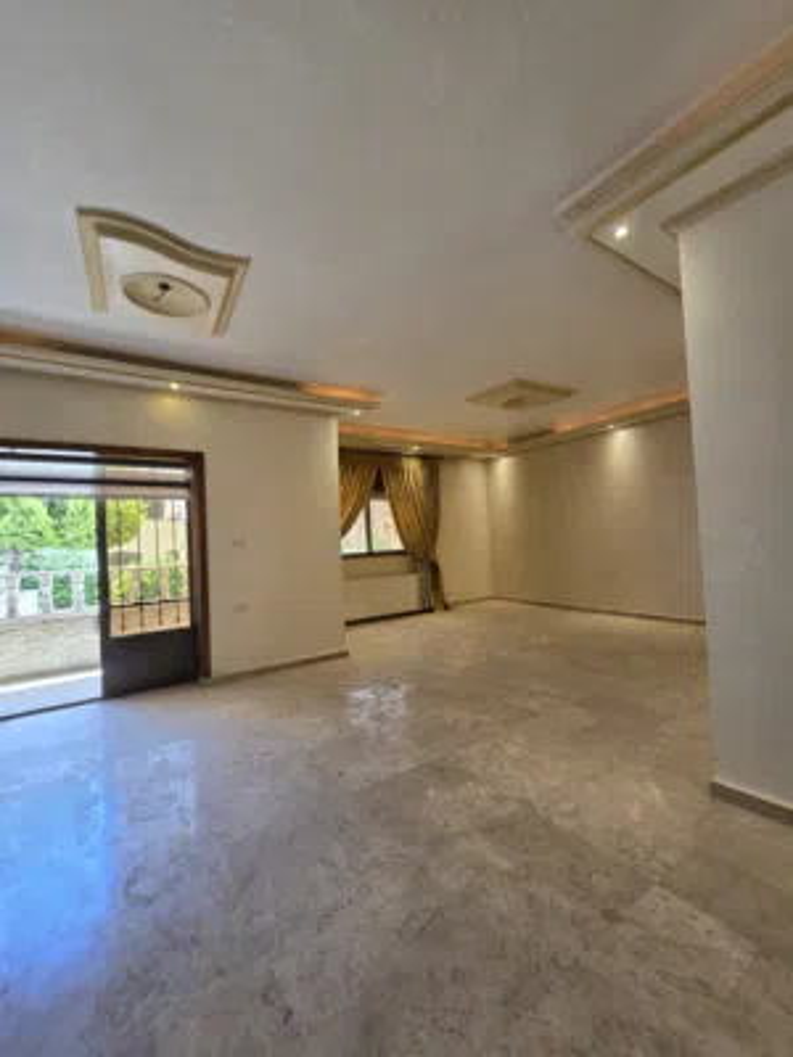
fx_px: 397
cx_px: 396
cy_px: 528
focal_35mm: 13
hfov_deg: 89.9
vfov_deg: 106.2
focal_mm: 2.2
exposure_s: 1/50
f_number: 2.2
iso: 50
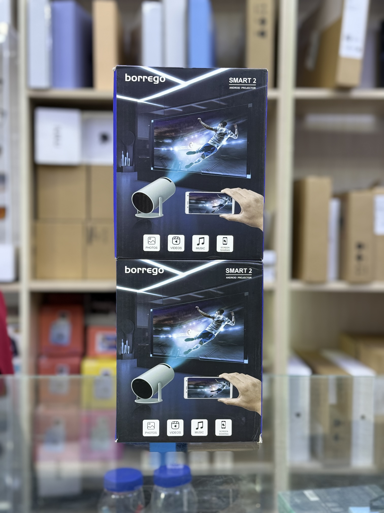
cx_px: 192
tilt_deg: -3.4
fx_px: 710
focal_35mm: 48
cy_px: 256
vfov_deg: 39.7
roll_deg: -0.8
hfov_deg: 30.3
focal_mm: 6.76
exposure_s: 1/301
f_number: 1.78
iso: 100
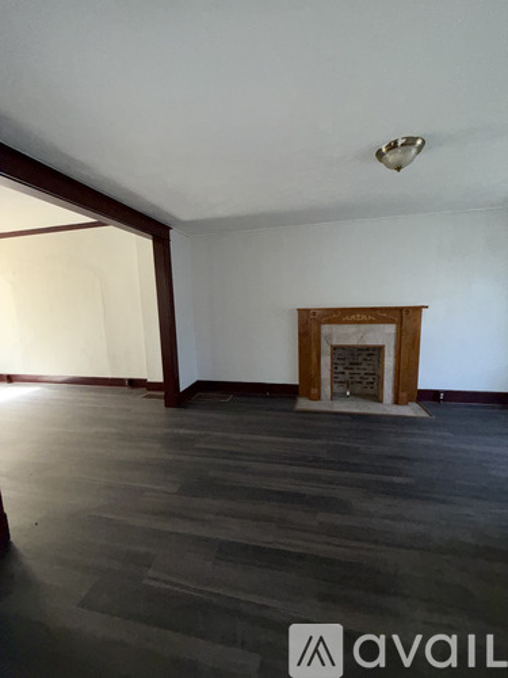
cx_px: 254
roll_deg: +0.7
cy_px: 339
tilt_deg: -6.8
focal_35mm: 14
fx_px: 274
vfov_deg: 102.1
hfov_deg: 85.7
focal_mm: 2.22
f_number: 2.2
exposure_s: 1/60
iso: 320
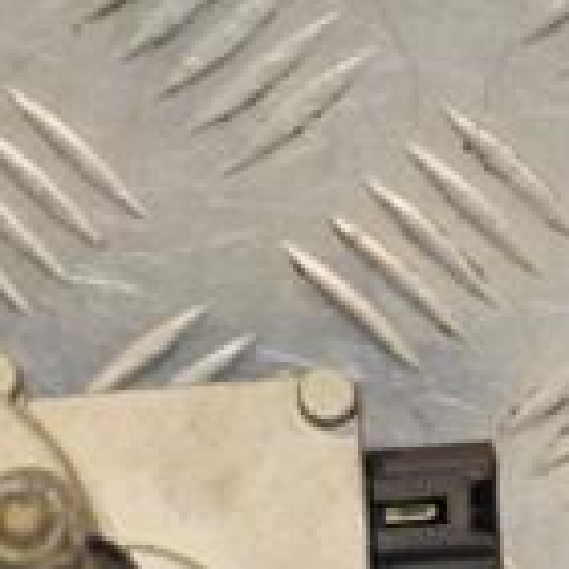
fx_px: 7603
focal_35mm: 409
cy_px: 610
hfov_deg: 4.3
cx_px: -280
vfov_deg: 4.3
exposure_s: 1/200
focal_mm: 75
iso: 800
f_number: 5.6
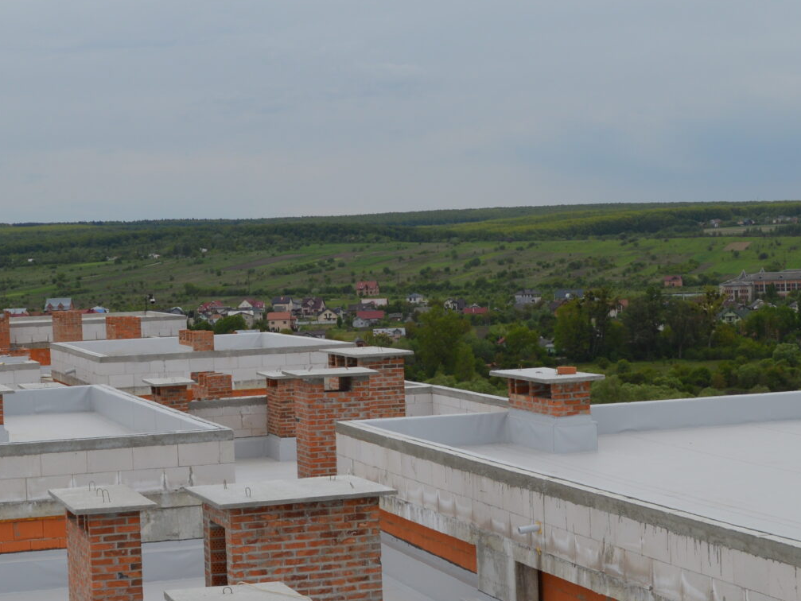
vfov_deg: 17.5
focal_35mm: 84
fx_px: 1950
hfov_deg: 23.2
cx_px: 440
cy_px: 277
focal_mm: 23
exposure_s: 1/250
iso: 100
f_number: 8
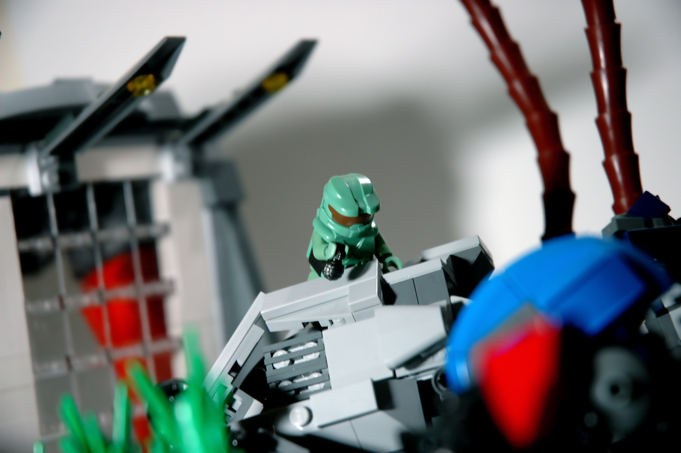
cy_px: 226
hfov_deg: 19.5
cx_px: 340
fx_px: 1984
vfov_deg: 13.0
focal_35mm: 105
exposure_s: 1/25
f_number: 4.5
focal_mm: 70
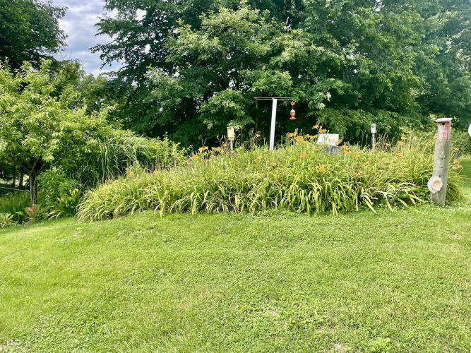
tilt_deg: -4.4
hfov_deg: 67.3
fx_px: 354
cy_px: 176
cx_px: 236
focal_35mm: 26
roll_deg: +1.5
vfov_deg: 53.0
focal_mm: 4.2
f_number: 1.6
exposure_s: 1/1072
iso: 32
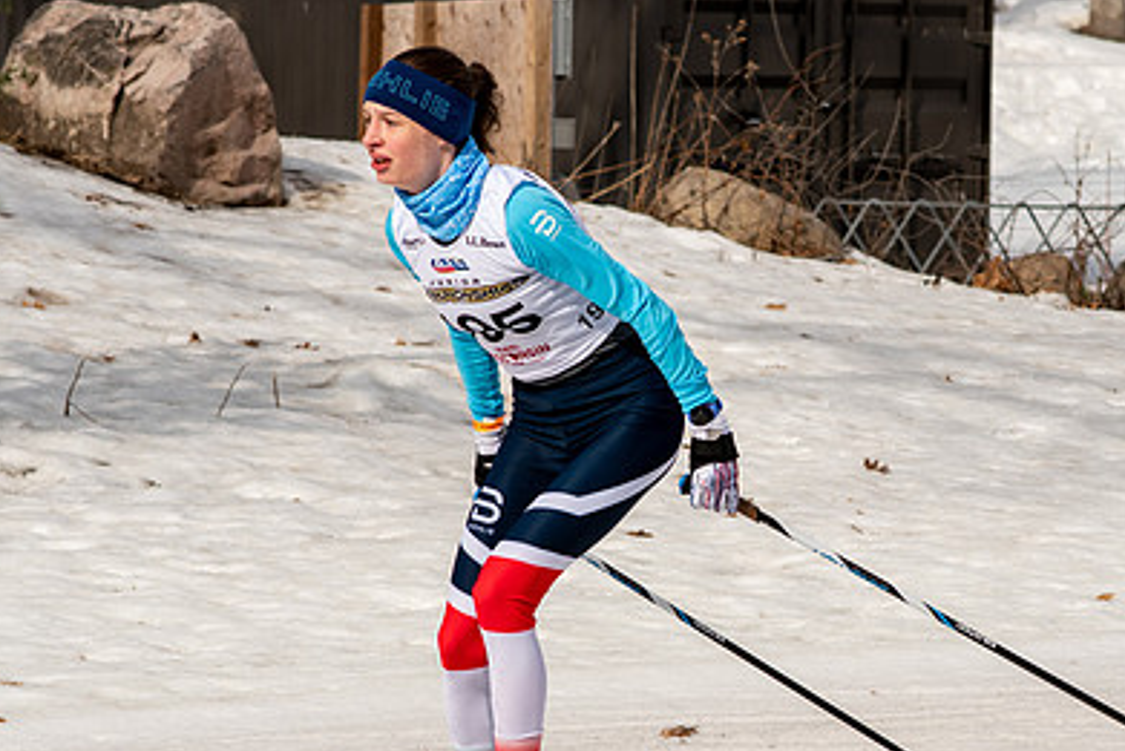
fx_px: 5908
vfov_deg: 7.3
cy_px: 439
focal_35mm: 189
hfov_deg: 10.9
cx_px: 673
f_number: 6.3
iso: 400
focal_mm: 85
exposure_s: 1/2000
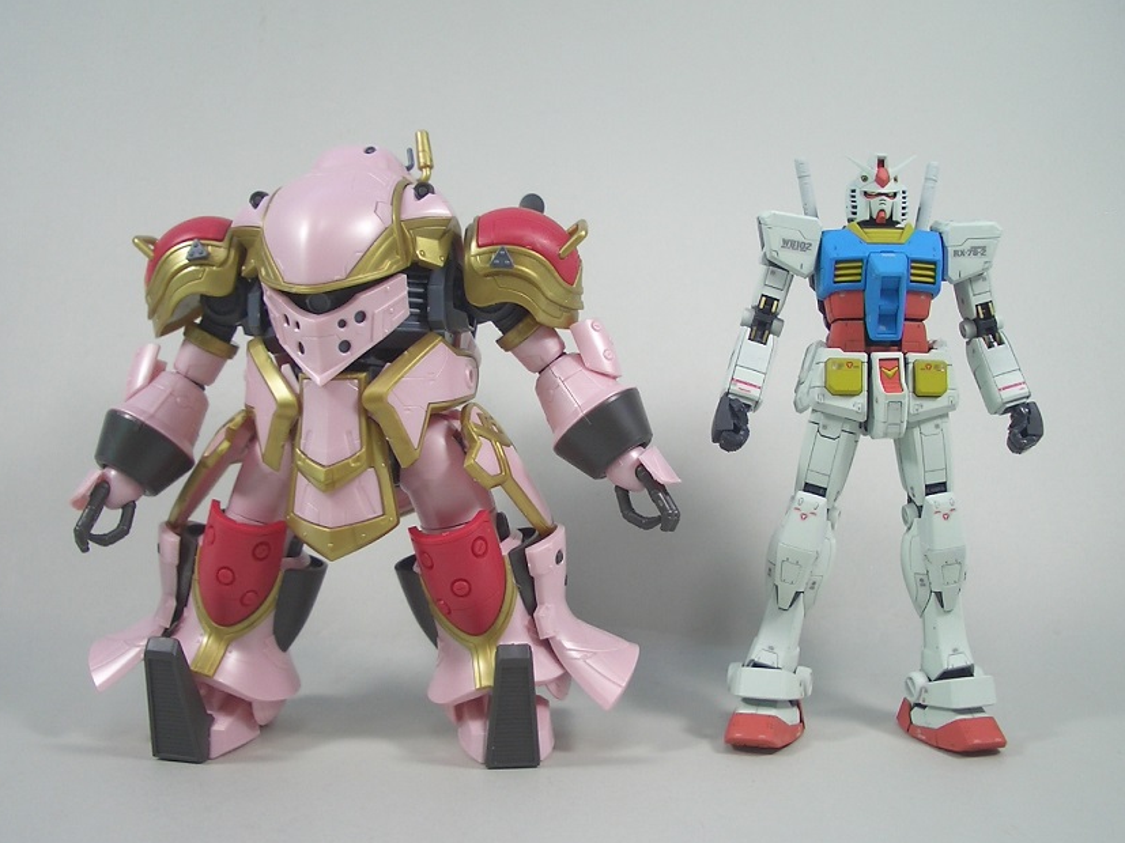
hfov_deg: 51.4
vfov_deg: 39.6
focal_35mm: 36
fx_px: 1170
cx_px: 574
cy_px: 433
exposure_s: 1/60
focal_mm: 5.8
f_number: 2.6
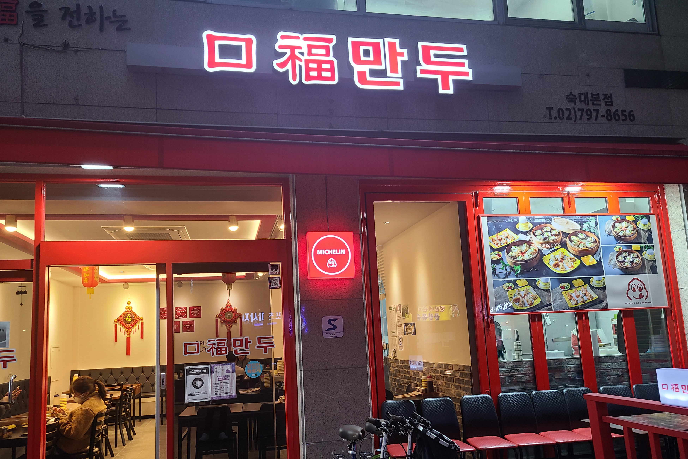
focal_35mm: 28
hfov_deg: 65.5
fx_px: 535
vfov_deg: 46.3
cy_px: 264
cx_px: 347
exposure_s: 1/59
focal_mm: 5.4
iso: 125
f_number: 1.8
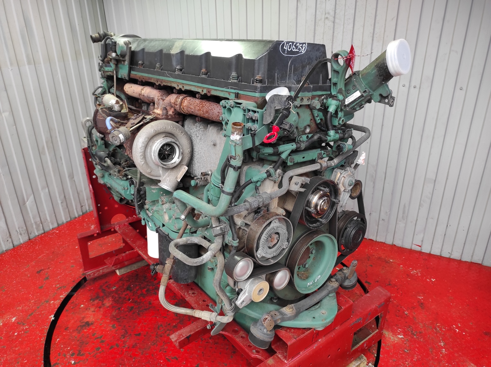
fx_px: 354
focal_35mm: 25
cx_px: 246
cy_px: 184
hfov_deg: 69.4
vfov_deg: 54.8
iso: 152
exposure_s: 1/50
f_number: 1.89
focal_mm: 5.43
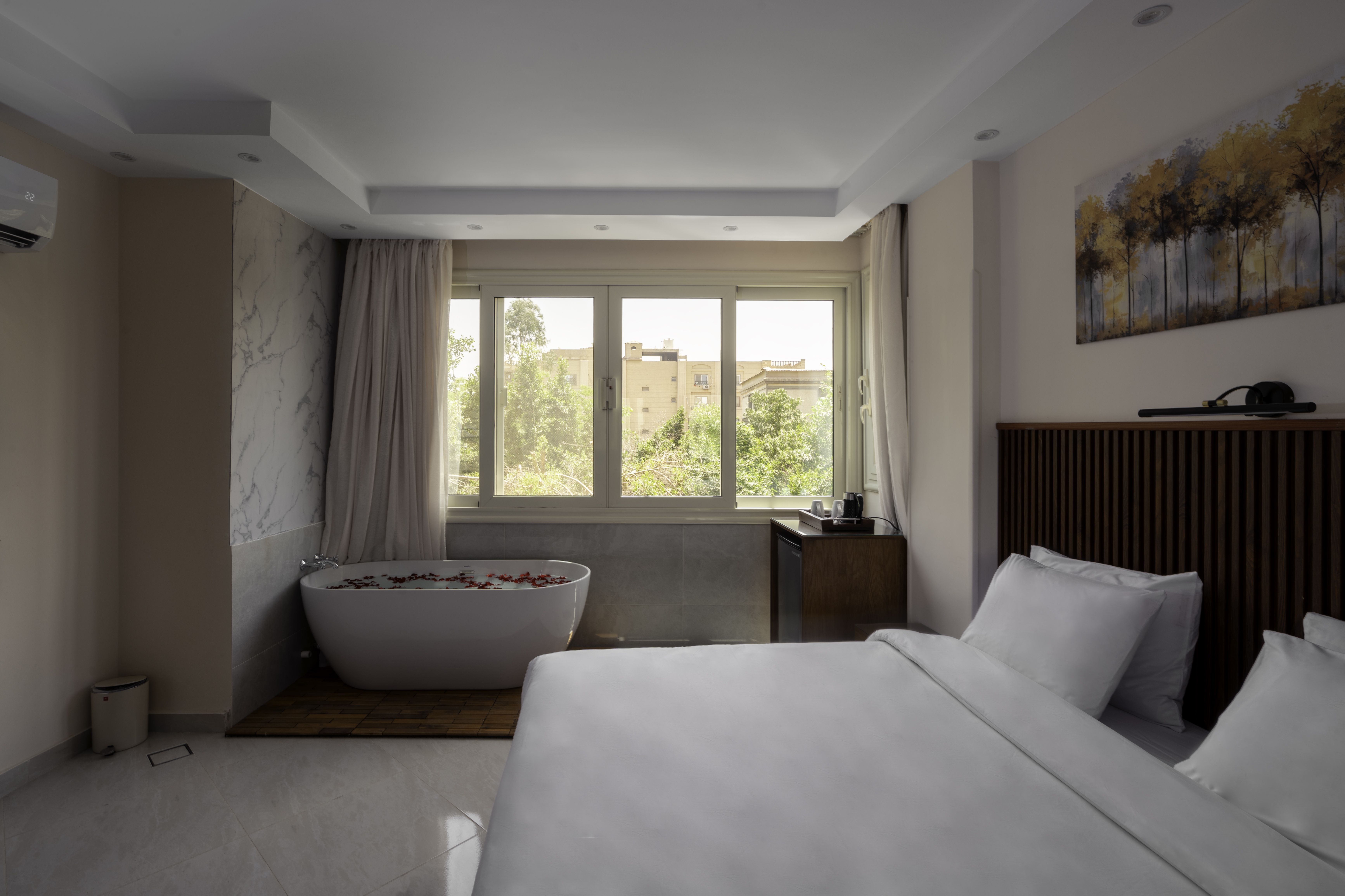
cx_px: 672
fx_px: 598
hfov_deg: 96.7
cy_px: 448
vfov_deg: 73.7
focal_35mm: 16
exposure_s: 1/4
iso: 100
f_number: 13
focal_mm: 16
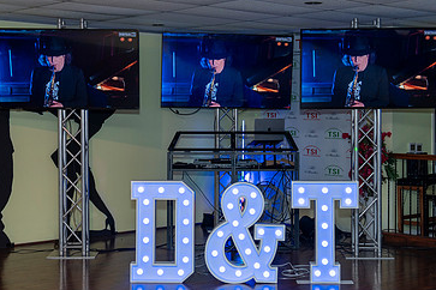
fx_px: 775
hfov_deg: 31.4
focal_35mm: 64
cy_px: 106
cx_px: 219
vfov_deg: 21.2
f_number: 4
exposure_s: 1/160
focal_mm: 40
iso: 400
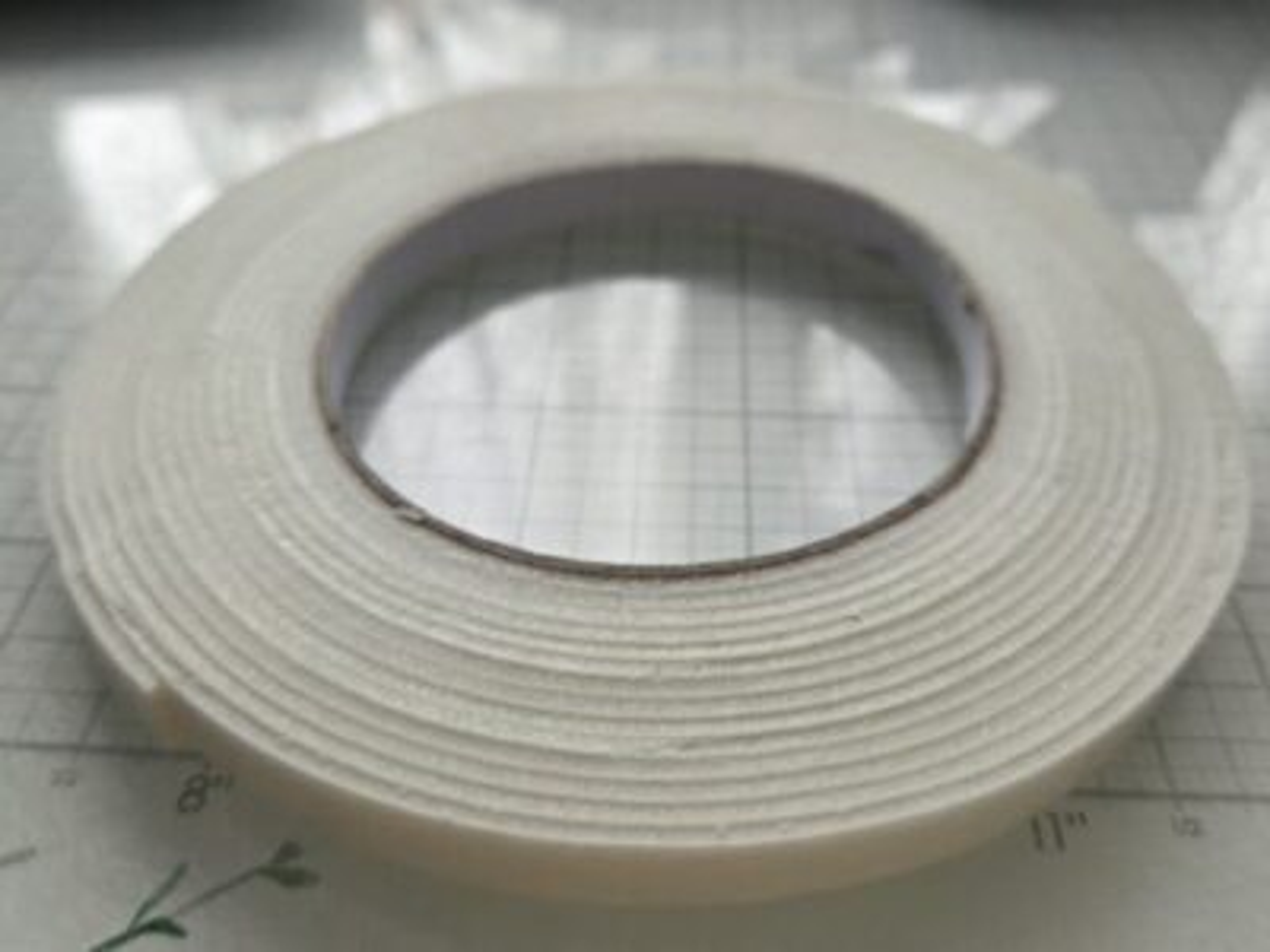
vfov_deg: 58.9
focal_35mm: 23
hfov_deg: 73.9
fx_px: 844
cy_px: 476
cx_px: 635
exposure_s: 1/182
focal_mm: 5.4
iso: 200
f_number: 1.8
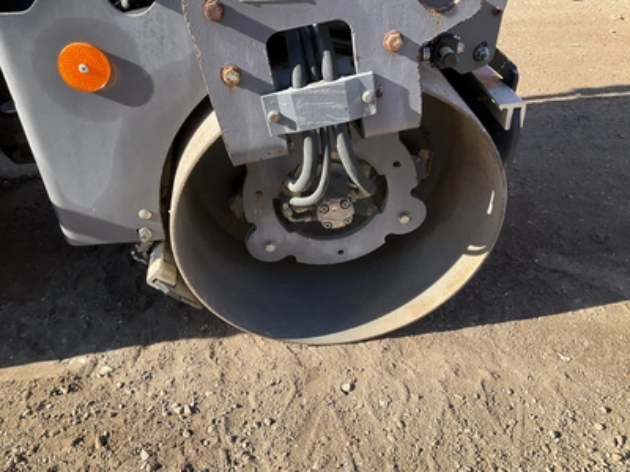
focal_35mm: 29
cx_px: 315
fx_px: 528
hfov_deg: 61.7
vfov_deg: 48.2
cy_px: 236
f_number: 1.8
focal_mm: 3
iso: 25
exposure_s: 1/397
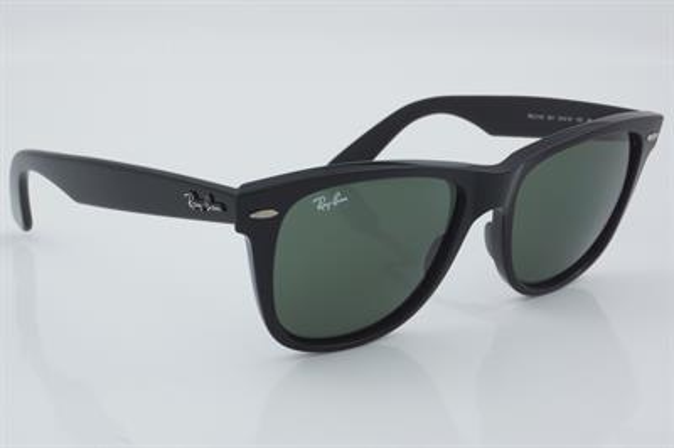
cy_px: 224
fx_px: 1403
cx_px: 337
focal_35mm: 75
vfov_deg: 18.2
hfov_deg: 27.0
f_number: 32
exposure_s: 1/4
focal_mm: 50
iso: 100
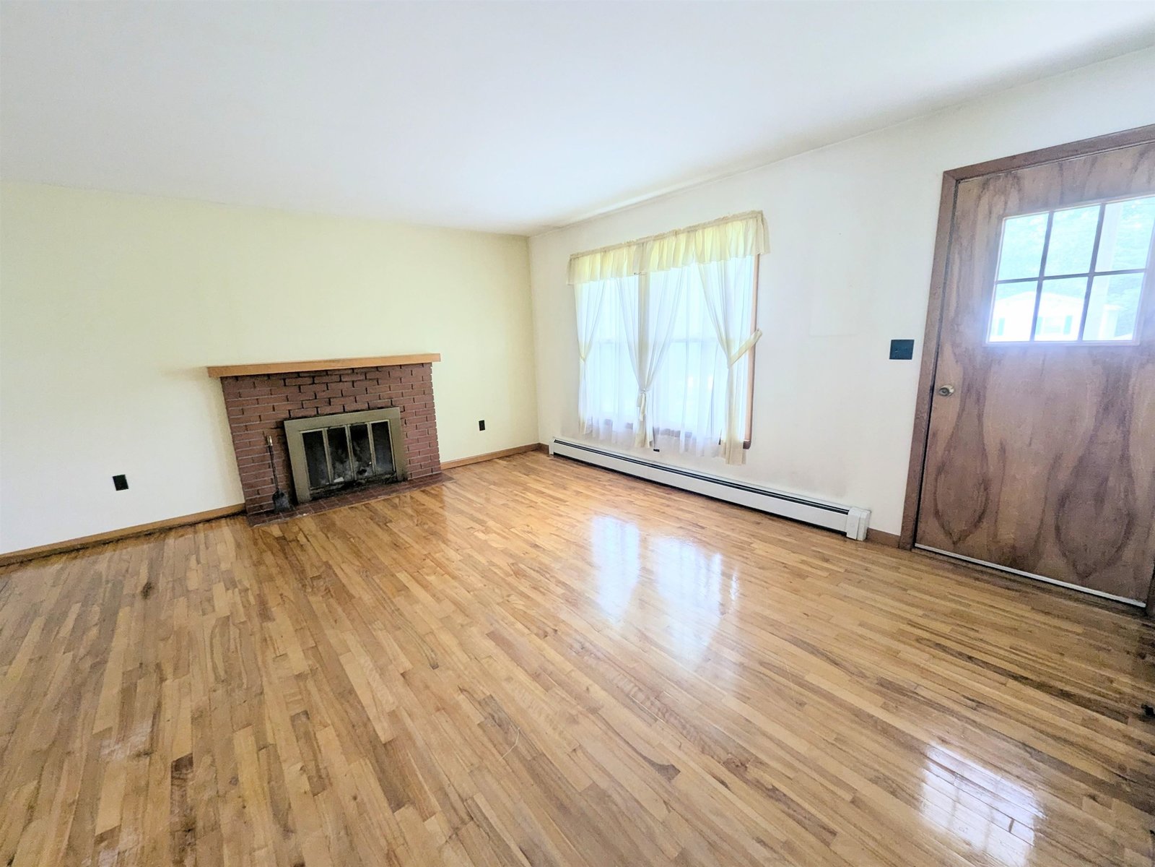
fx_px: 434
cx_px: 578
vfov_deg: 89.9
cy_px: 434
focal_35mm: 13
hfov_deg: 106.2
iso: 56
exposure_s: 1/65.2
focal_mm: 1.95
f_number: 2.2
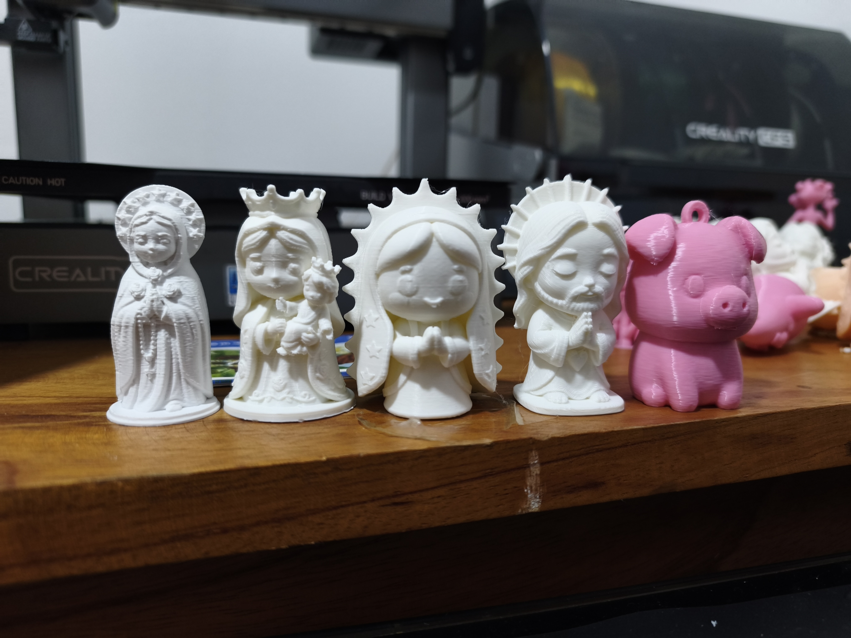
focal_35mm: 23
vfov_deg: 58.9
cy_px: 319
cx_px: 426
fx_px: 565
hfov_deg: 73.9
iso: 500
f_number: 1.62
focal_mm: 6.45
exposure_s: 1/60
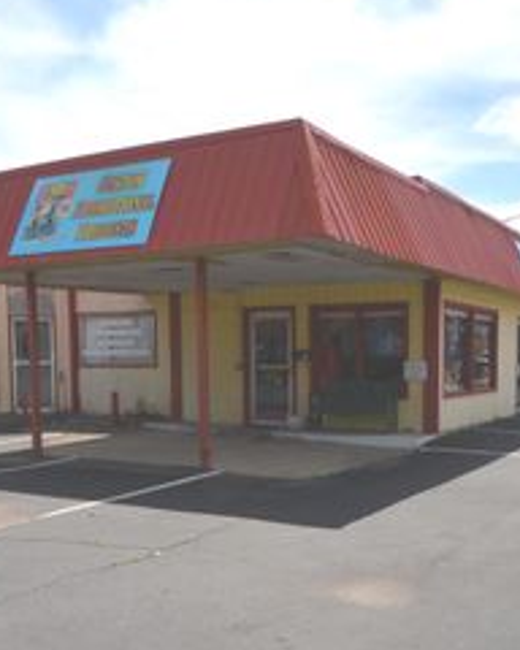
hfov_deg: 38.8
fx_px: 731
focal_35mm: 38
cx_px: 339
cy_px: 408
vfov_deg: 47.5
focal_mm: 13
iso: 100
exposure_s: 1/200
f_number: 11
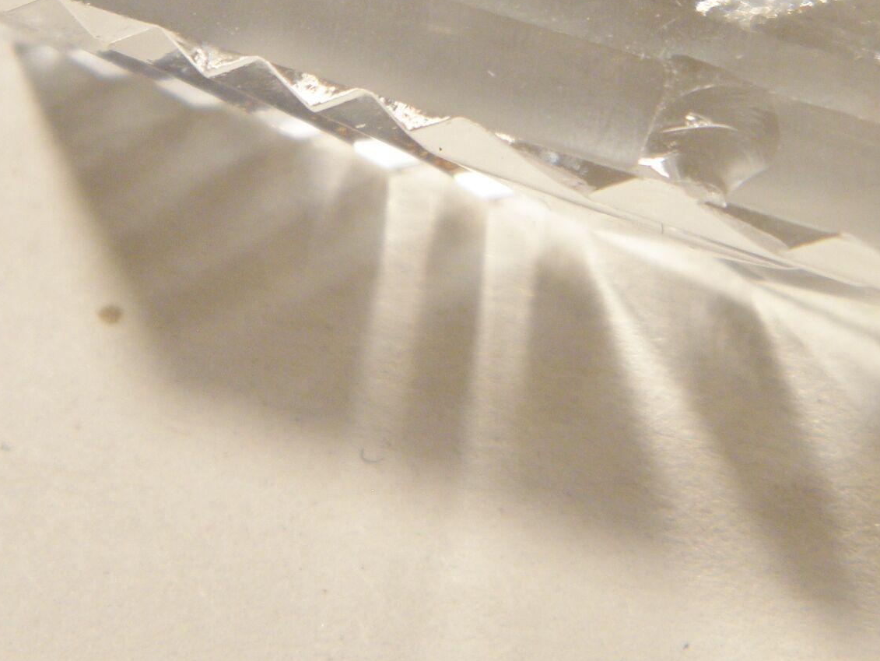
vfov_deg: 8.2
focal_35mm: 181
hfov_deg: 10.9
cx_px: 538
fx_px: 4603
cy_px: 3
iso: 100
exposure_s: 1/50
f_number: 4.4
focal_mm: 14.3
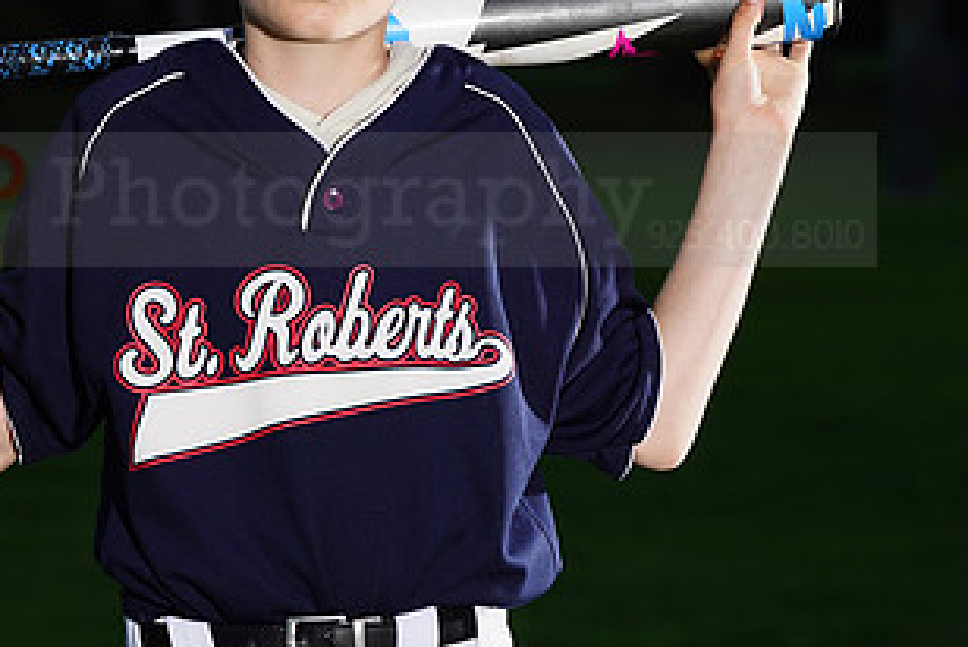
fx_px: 8666
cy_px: 174
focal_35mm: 322
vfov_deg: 4.3
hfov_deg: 6.4
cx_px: 267
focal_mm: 171
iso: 320
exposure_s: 1/160
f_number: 9
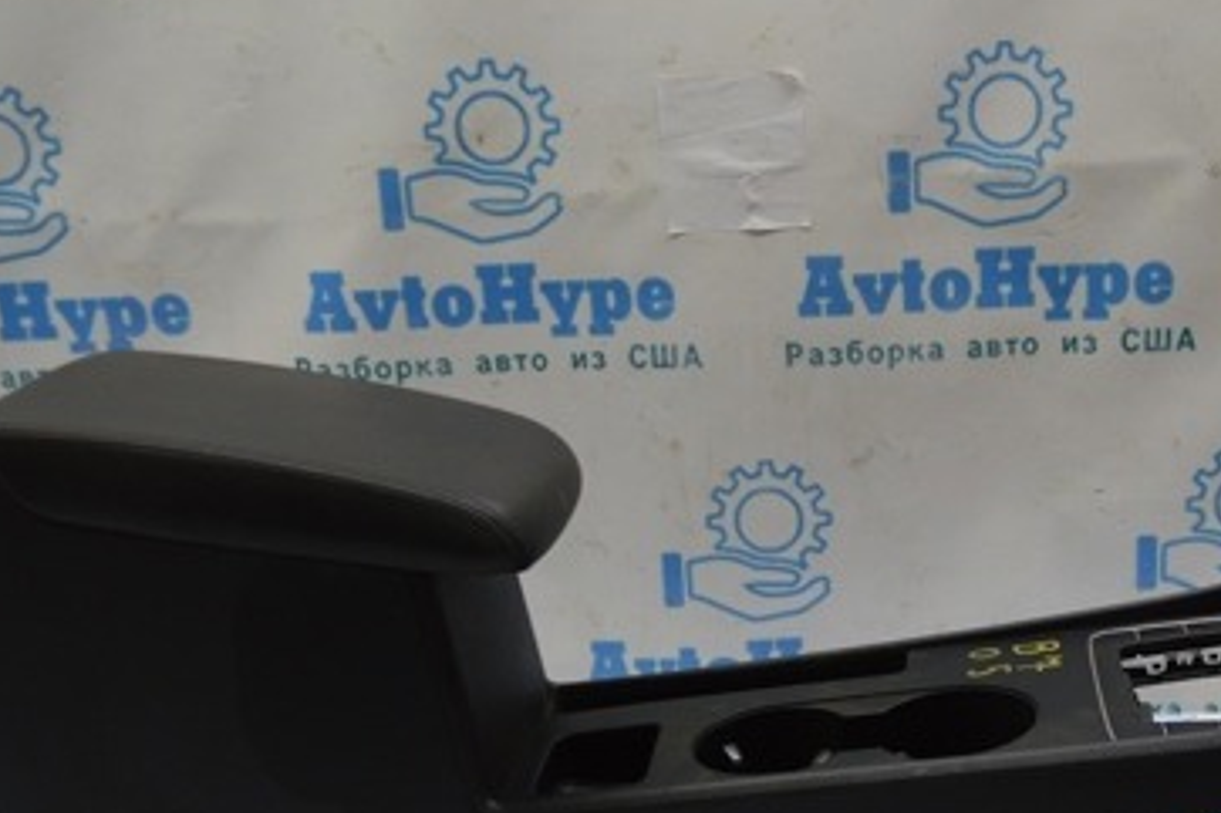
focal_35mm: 53
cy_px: 582
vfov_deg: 25.3
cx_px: 847
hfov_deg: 37.0
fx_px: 1797
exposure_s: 1/80
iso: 400
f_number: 4.5
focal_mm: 20
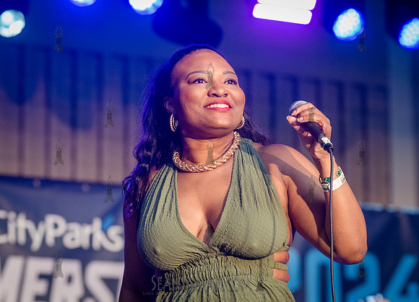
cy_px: 179
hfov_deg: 12.6
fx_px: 1895
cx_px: 212
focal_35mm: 159
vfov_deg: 9.1
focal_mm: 120
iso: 3200
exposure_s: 1/500
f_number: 4
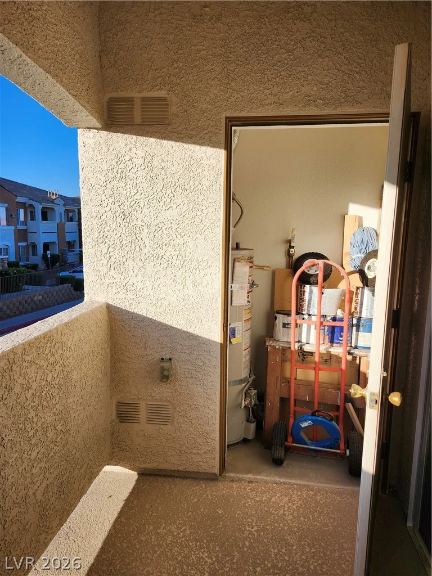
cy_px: 288
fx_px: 383
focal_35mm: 23
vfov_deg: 73.9
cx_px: 216
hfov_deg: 58.9
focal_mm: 5.54
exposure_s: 1/1132
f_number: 1.8
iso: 25
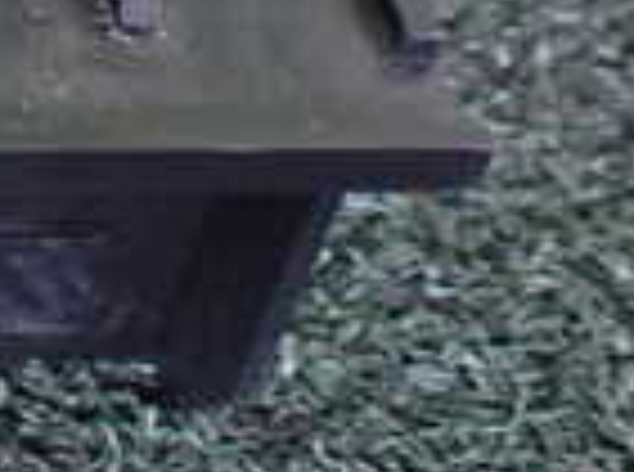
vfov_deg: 11.1
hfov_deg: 13.3
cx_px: -643
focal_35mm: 128
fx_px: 2338
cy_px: -216
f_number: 2.3
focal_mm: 5.4
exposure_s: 1/40
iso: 800
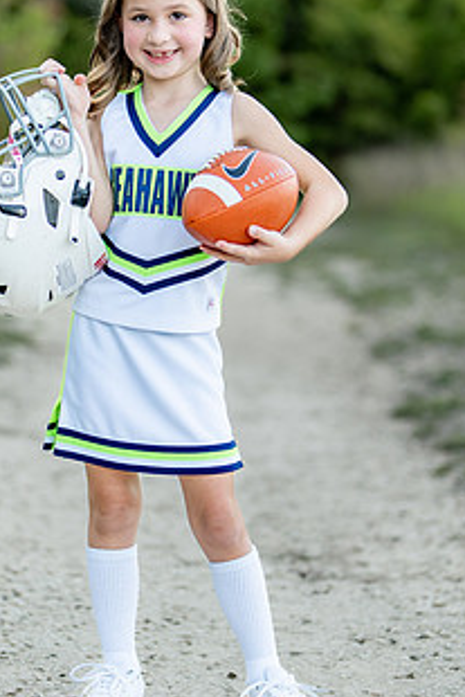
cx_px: 195
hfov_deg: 10.9
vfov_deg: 16.3
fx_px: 2438
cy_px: 326
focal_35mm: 126
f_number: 1.2
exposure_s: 1/640
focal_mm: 50
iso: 100
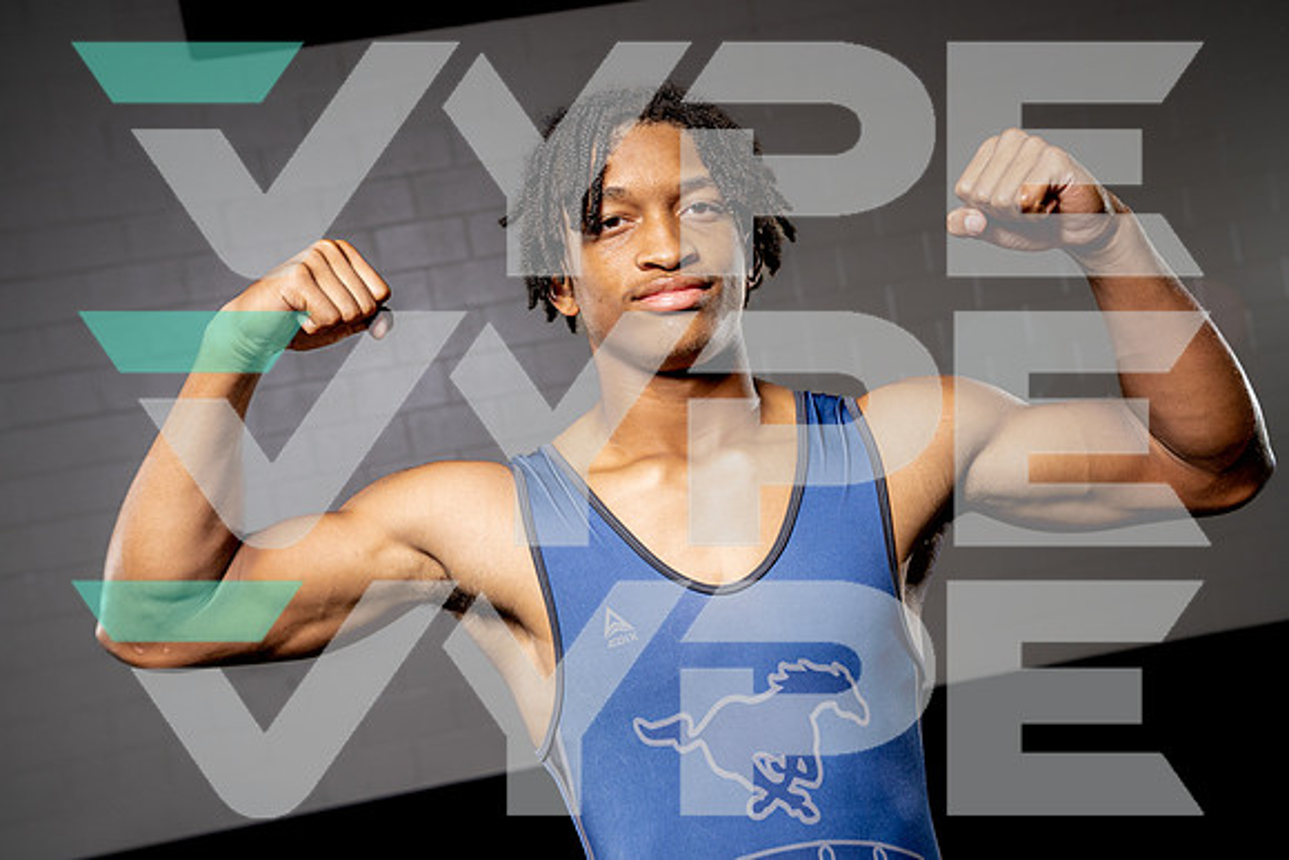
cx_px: 644
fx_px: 1719
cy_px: 430
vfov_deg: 28.1
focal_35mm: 48
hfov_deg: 41.1
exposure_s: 1/250
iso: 320
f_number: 6.3
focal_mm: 48
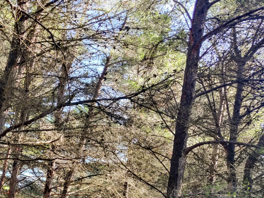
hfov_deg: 37.2
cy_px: 166
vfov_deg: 28.8
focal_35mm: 49
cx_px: 43
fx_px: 374
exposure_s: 1/50
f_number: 1.7
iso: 125
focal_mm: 4.25
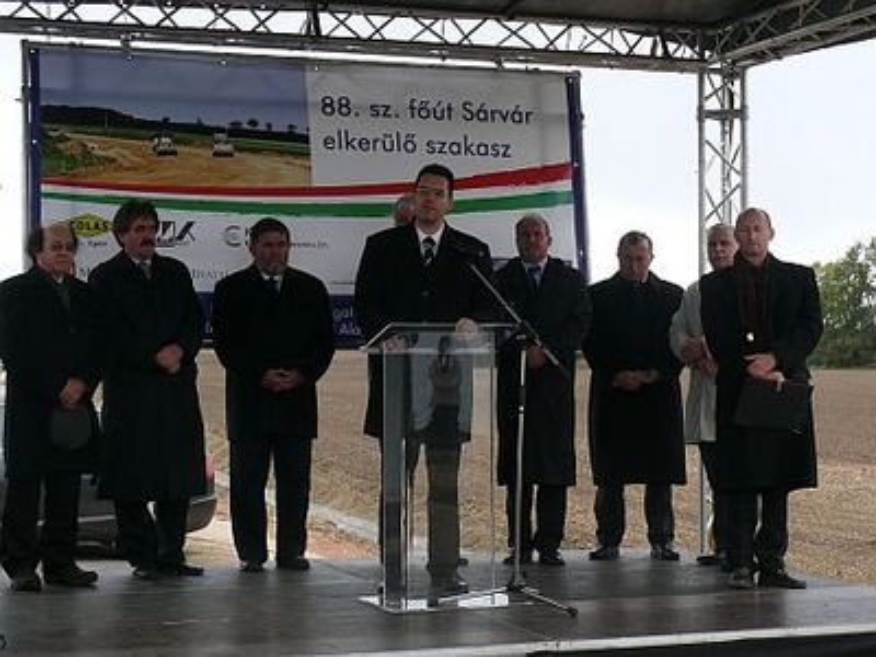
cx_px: 438
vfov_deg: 19.4
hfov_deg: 25.7
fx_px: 1923
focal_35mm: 76
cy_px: 328
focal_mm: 11.6
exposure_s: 1/160
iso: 100
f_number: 4
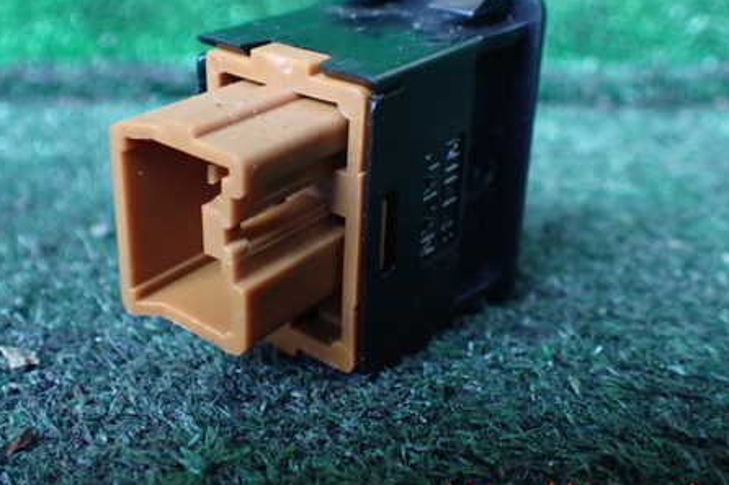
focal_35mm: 42
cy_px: 154
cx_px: 325
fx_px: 850
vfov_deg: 31.6
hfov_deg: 46.3
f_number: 2.3
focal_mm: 5.4
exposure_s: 1/30
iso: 1000
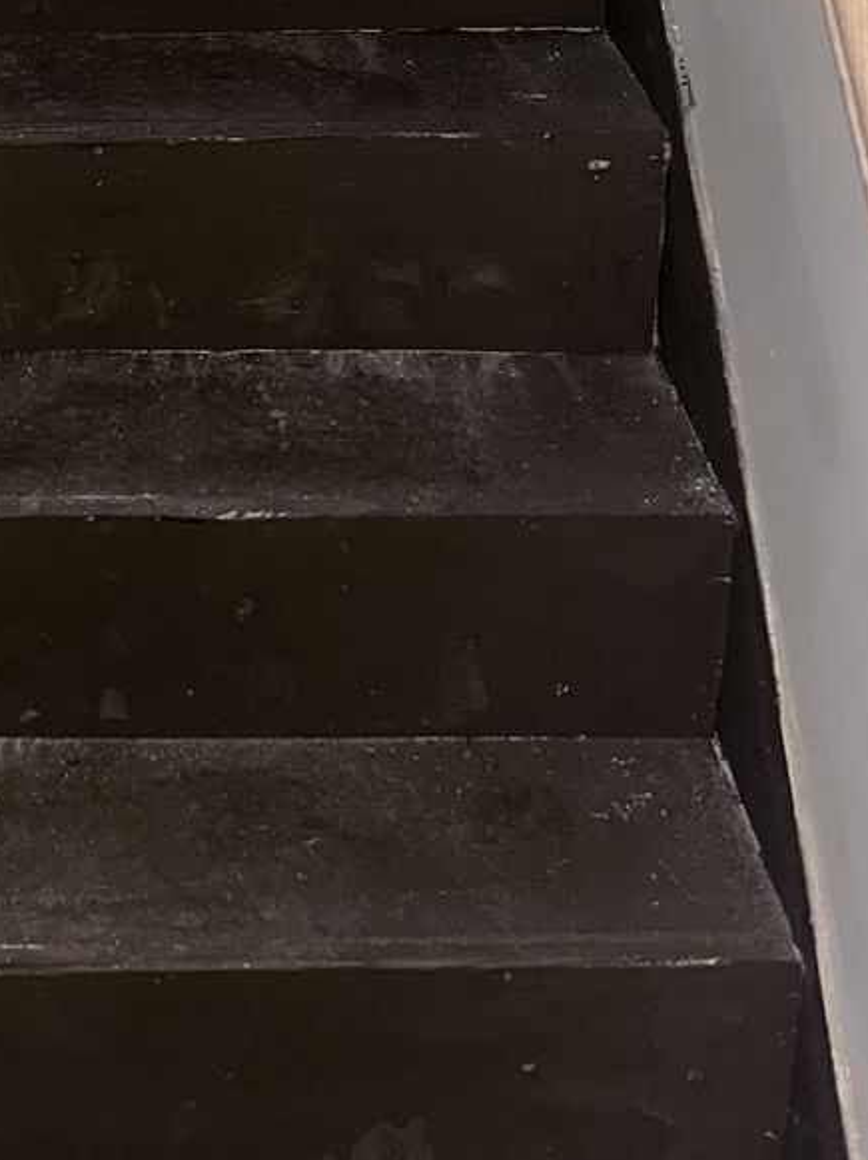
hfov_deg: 23.0
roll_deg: -0.8
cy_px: -218
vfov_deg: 27.6
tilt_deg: -16.8
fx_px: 2075
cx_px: 89
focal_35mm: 62
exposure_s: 1/4
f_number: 1.78
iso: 80
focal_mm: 6.86
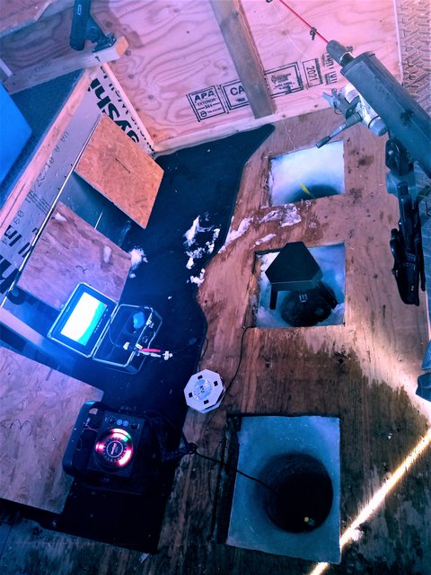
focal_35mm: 28
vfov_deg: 63.4
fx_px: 465
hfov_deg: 49.7
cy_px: 288
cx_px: 216
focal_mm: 4.71
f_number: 1.8
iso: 400
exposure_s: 1/15
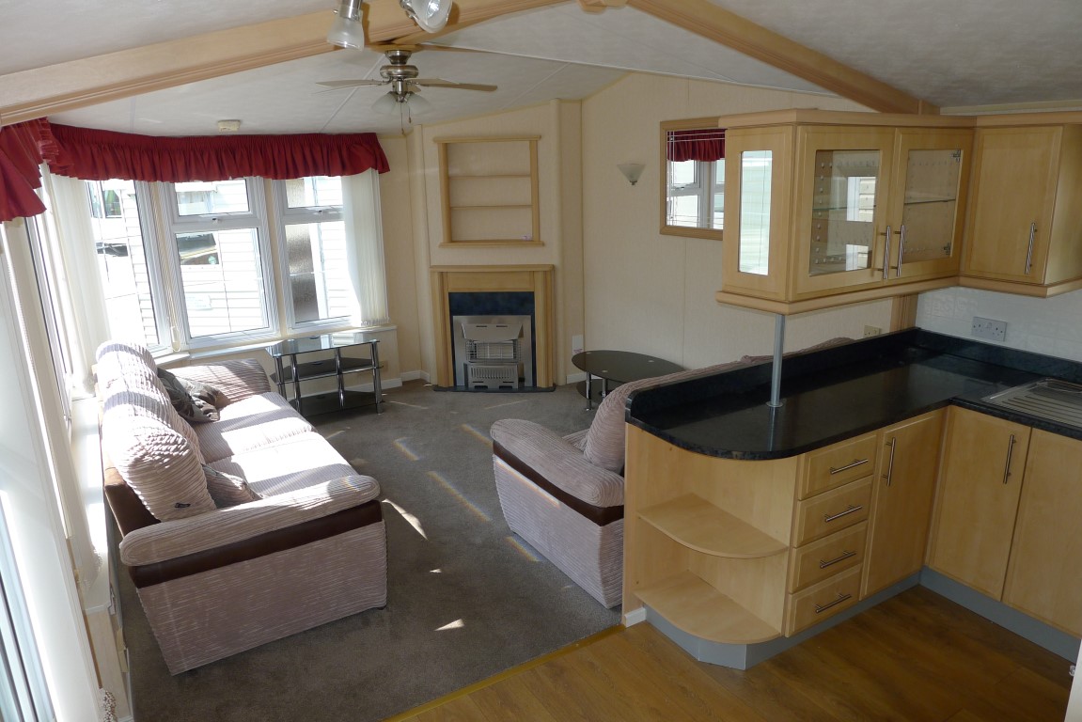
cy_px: 361
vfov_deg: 53.2
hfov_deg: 73.7
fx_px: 721
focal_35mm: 24
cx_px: 541
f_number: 2.8
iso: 100
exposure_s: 1/250
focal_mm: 5.1
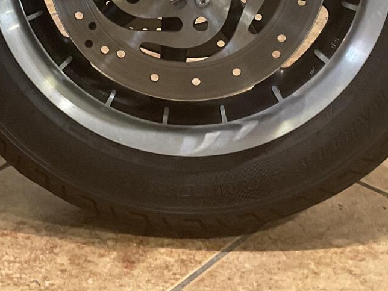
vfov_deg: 15.6
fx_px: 1009
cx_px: 142
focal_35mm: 90
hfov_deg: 21.7
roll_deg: -2.2
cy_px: -95
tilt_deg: -17.8
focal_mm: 3
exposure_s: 1/60
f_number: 1.8
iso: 125
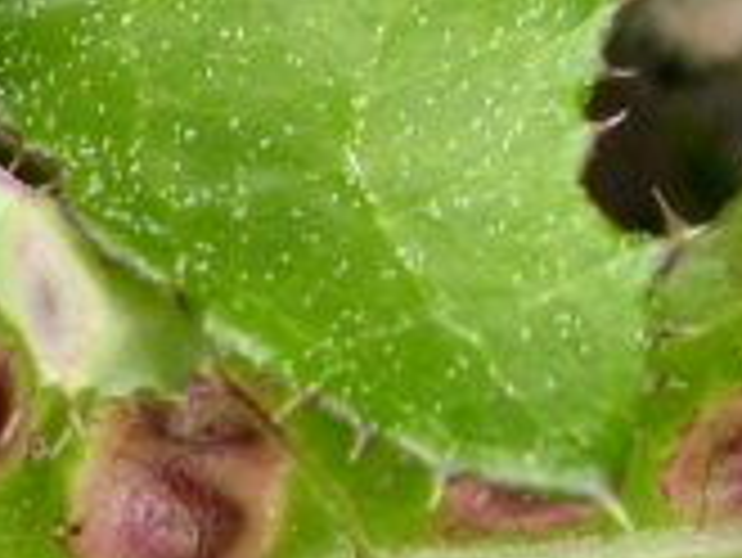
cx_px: -571
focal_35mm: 354
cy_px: 824
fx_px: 7594
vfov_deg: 4.2
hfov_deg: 5.5
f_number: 5.6
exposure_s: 1/91.1
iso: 100
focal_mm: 16.2
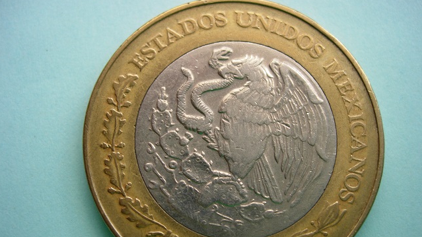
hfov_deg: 48.4
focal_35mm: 42
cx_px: 211
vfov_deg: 28.2
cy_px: 156
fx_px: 470
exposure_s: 1/32
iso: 70
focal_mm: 7.8
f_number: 2.8
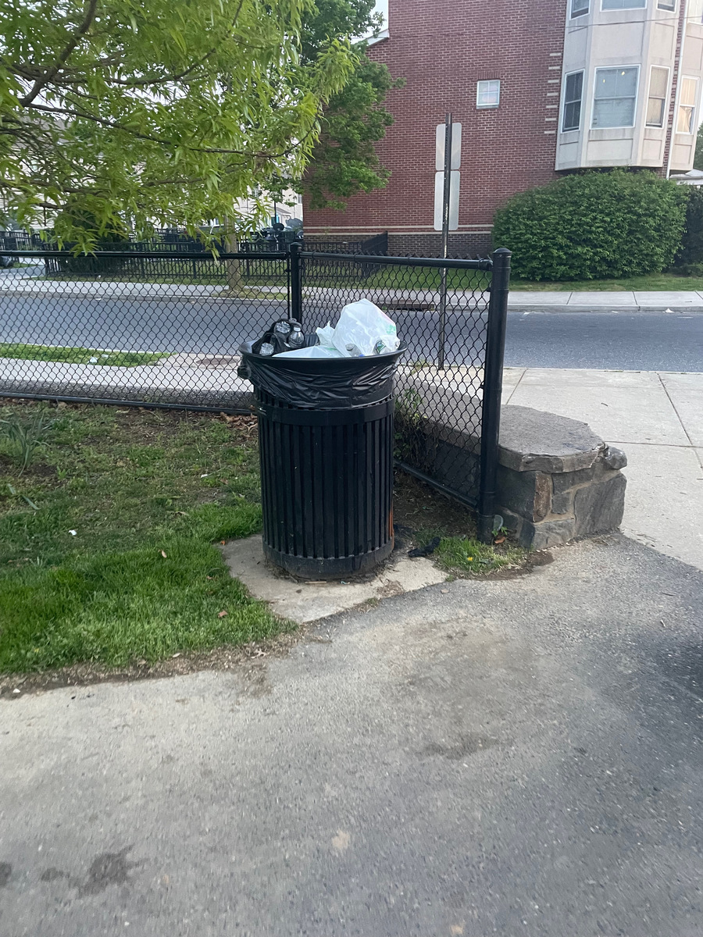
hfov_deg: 53.1
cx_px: 352
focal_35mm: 26
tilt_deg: -17.6
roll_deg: +2.0
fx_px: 704
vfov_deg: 67.3
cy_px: 468
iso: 320
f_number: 1.6
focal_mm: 4.2
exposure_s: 1/60
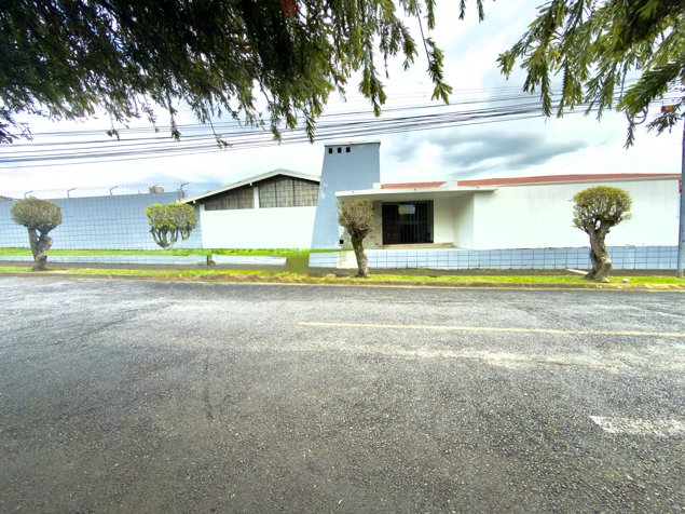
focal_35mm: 14
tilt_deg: -3.8
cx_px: 342
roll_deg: +2.6
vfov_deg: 85.7
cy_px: 257
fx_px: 277
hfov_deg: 102.1
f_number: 2.2
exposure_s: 1/404
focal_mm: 2.22
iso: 25
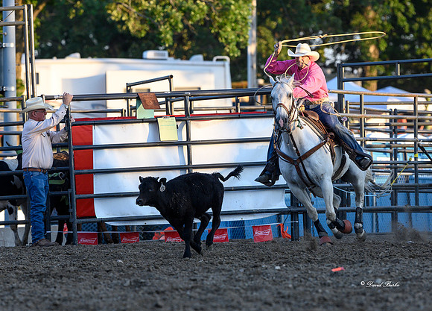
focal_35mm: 305
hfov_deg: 6.6
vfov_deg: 4.7
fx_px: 3752
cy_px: 175
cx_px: 202
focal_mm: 200
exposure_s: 1/1250
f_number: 4.5
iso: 900
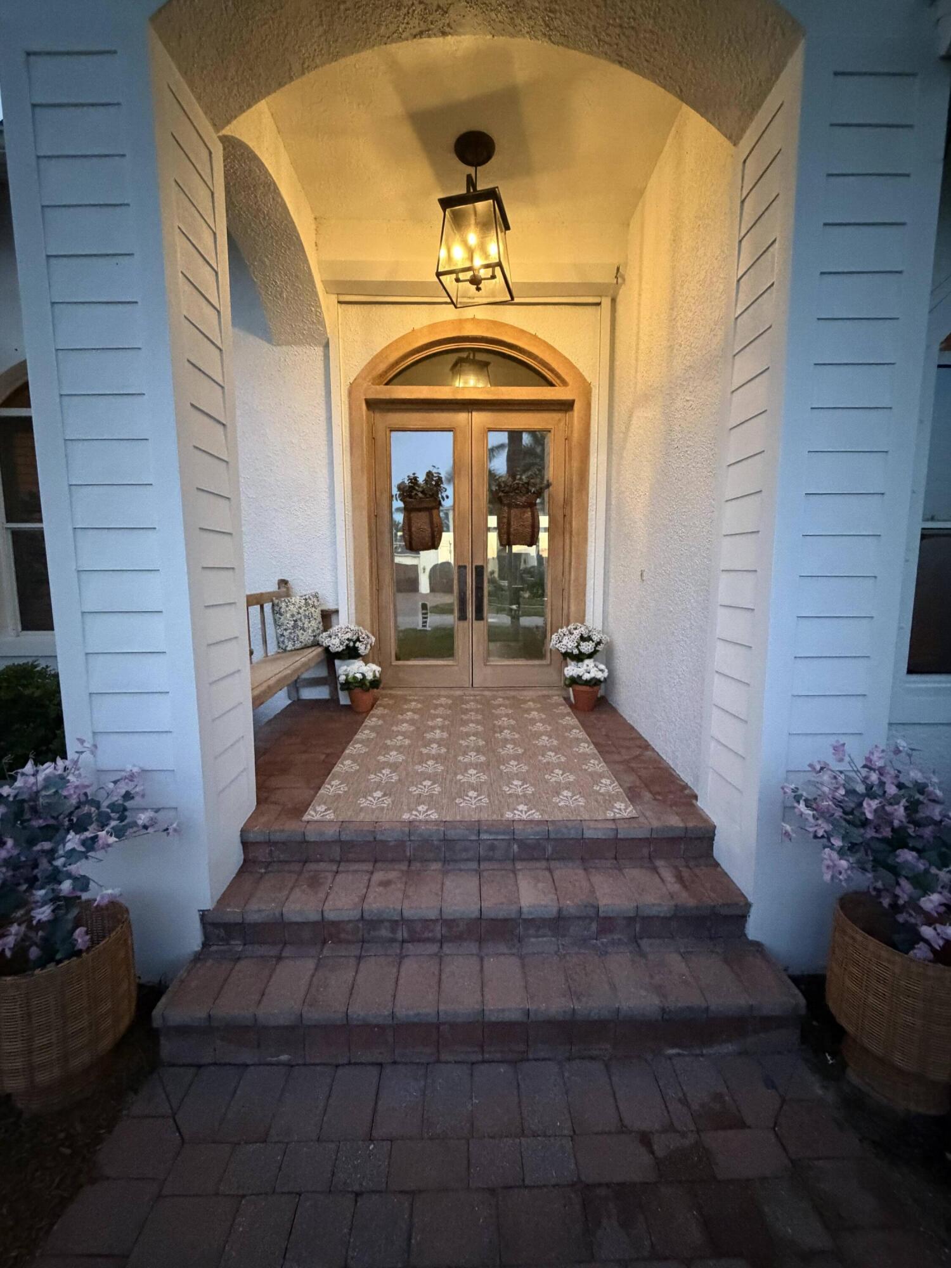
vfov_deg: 102.1
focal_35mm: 14
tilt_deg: -6.8
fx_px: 513
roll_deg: +0.2
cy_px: 634
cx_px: 476
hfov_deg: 85.7
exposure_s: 1/40
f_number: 2.2
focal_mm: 2.22
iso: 1250
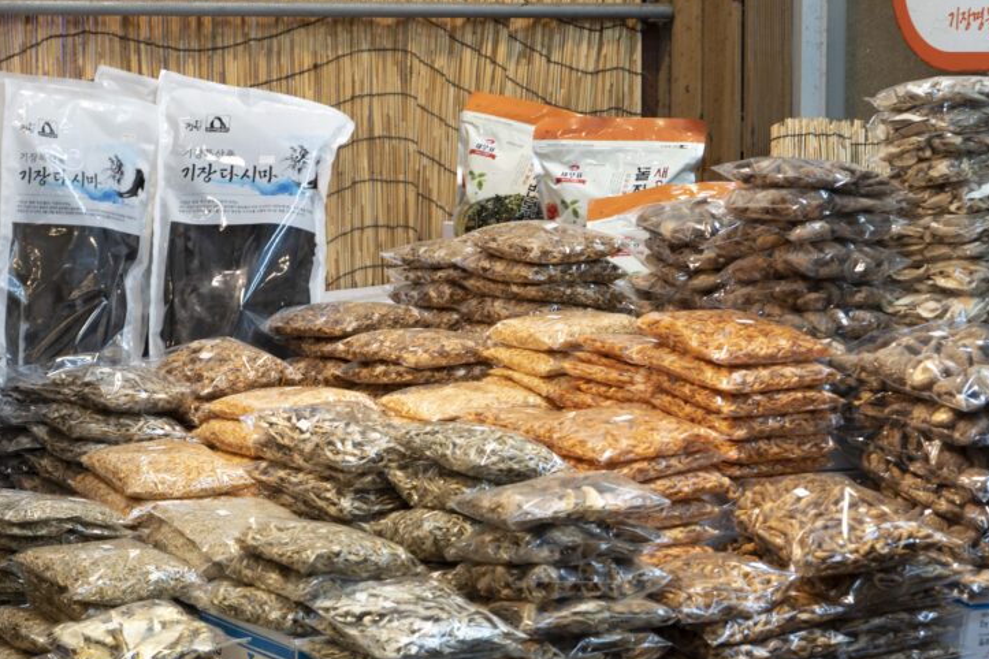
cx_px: 364
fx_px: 2335
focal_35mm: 85
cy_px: 288
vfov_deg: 16.1
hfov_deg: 23.8
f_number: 5.6
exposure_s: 1/160
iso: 1000
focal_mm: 60
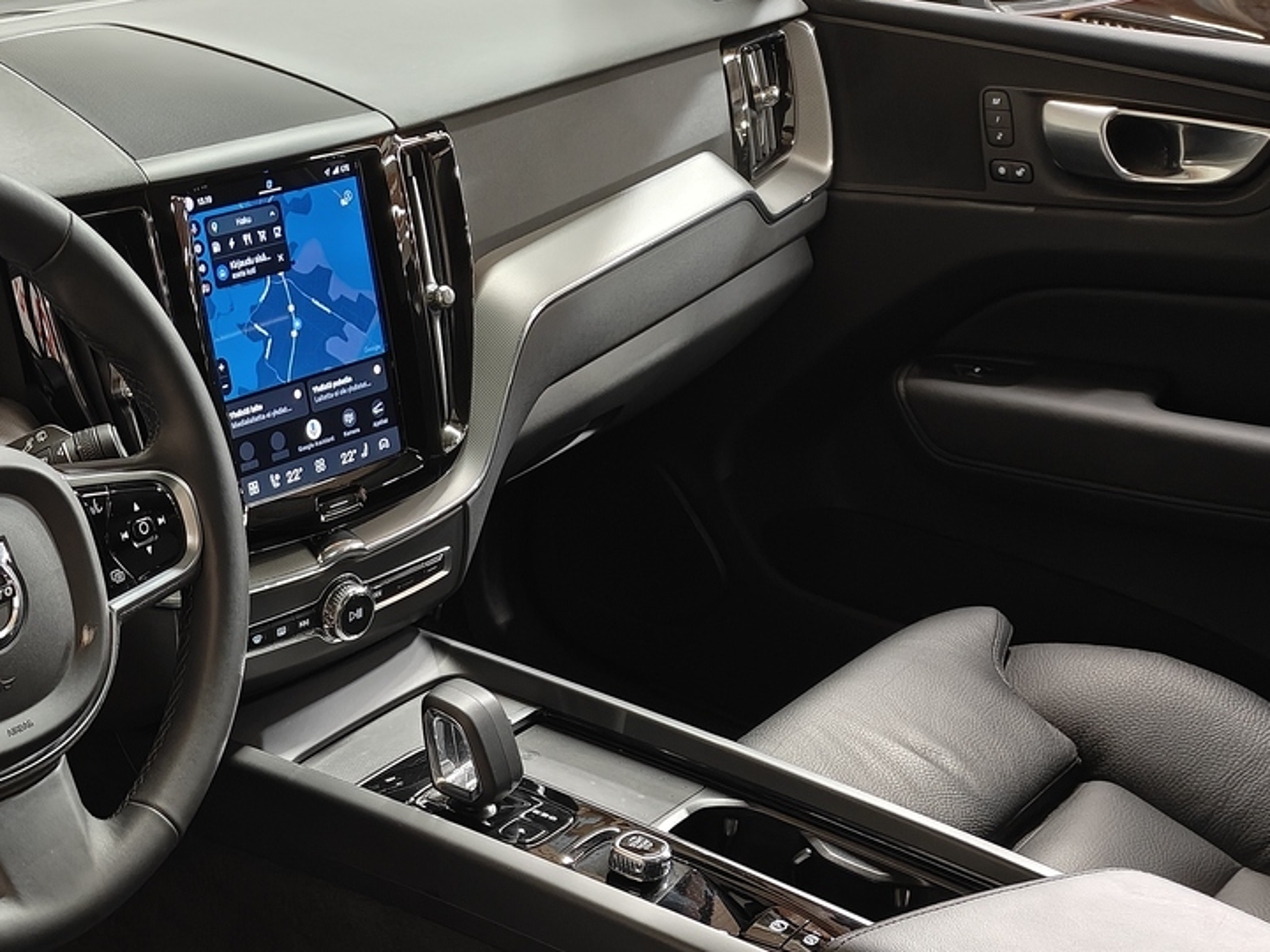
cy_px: 874
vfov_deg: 28.9
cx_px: 92
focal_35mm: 48
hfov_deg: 36.8
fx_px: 1761
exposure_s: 1/33
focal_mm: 5.59
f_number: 1.8
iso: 1600
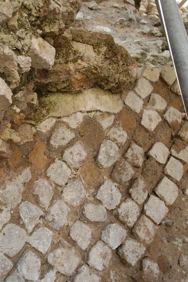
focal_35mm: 32
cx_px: 41
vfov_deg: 58.7
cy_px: 142
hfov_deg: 39.7
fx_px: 251
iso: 200
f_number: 4
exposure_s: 1/60
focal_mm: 14
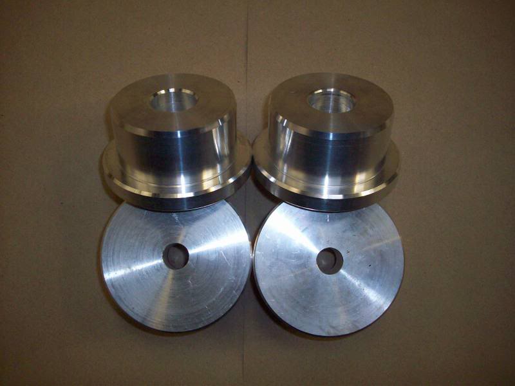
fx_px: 550
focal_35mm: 37
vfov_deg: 38.7
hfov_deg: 50.1
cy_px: 193
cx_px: 258
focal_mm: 6.2
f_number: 2.8
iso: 160
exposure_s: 1/64
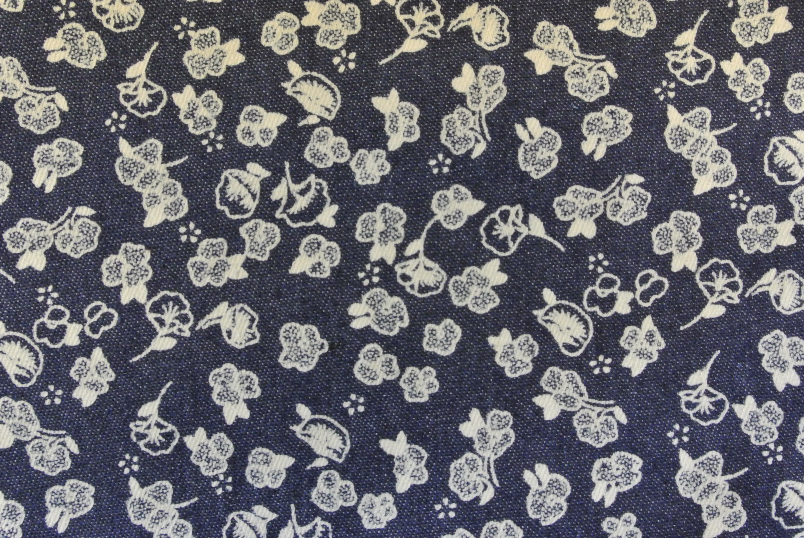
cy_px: 269
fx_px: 1051
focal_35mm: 47
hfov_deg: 41.9
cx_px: 402
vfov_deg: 28.7
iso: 2200
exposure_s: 1/30
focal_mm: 17.5
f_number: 4.5
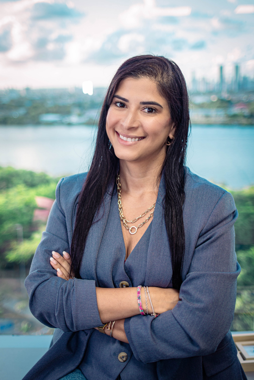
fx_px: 444
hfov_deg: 31.9
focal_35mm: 42
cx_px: 127
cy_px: 190
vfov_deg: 46.4
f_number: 1.8
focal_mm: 28
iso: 100
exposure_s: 1/100
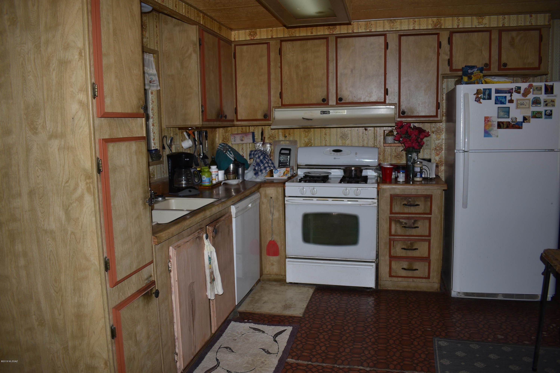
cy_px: 186
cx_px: 280
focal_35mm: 27
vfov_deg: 47.9
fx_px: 420
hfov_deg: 67.4
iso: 100
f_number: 3.5
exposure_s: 1/200
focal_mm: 18
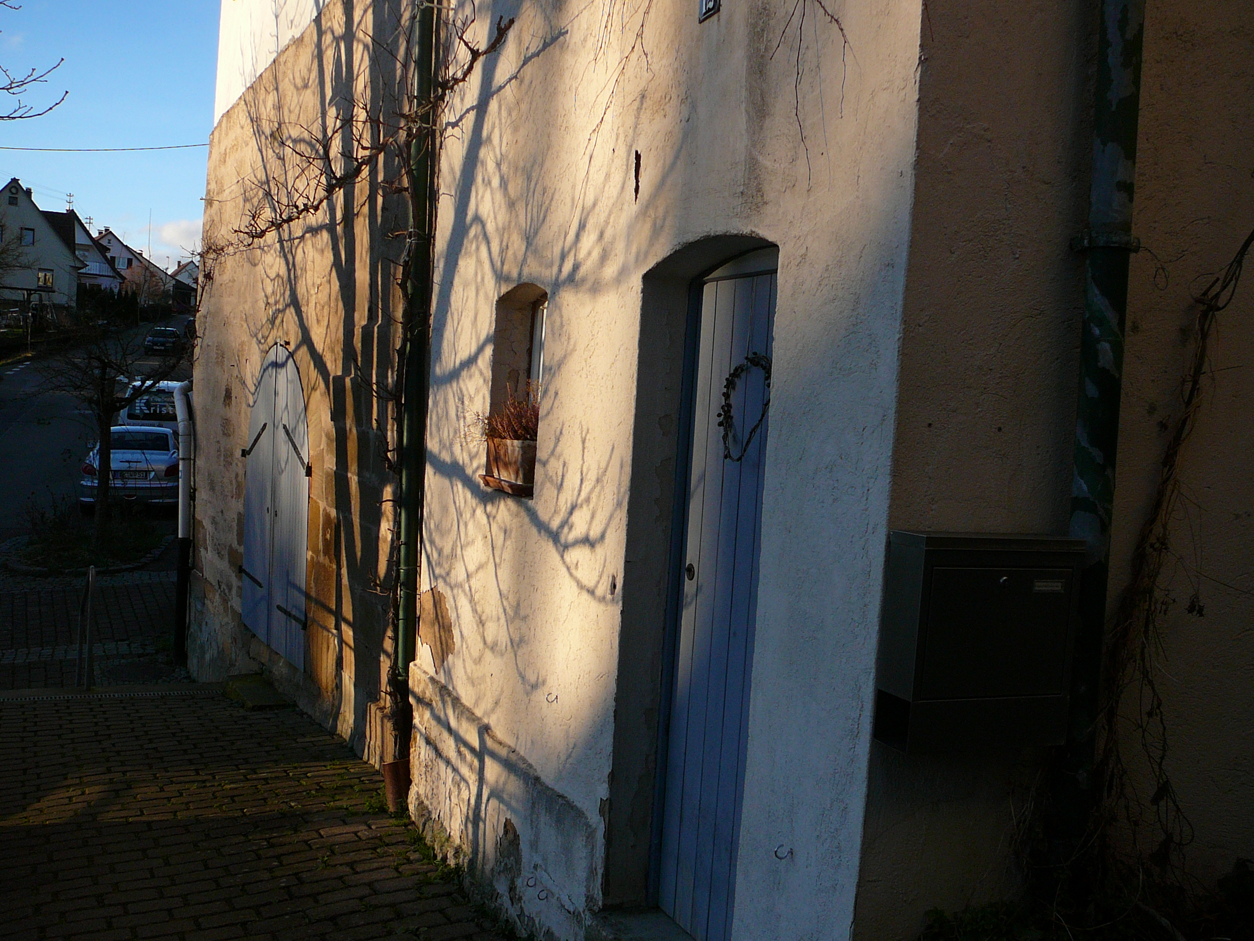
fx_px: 1268
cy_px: 470
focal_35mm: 35
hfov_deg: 52.6
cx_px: 627
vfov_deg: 40.7
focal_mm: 5.2
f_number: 2.8
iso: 80
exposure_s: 1/500
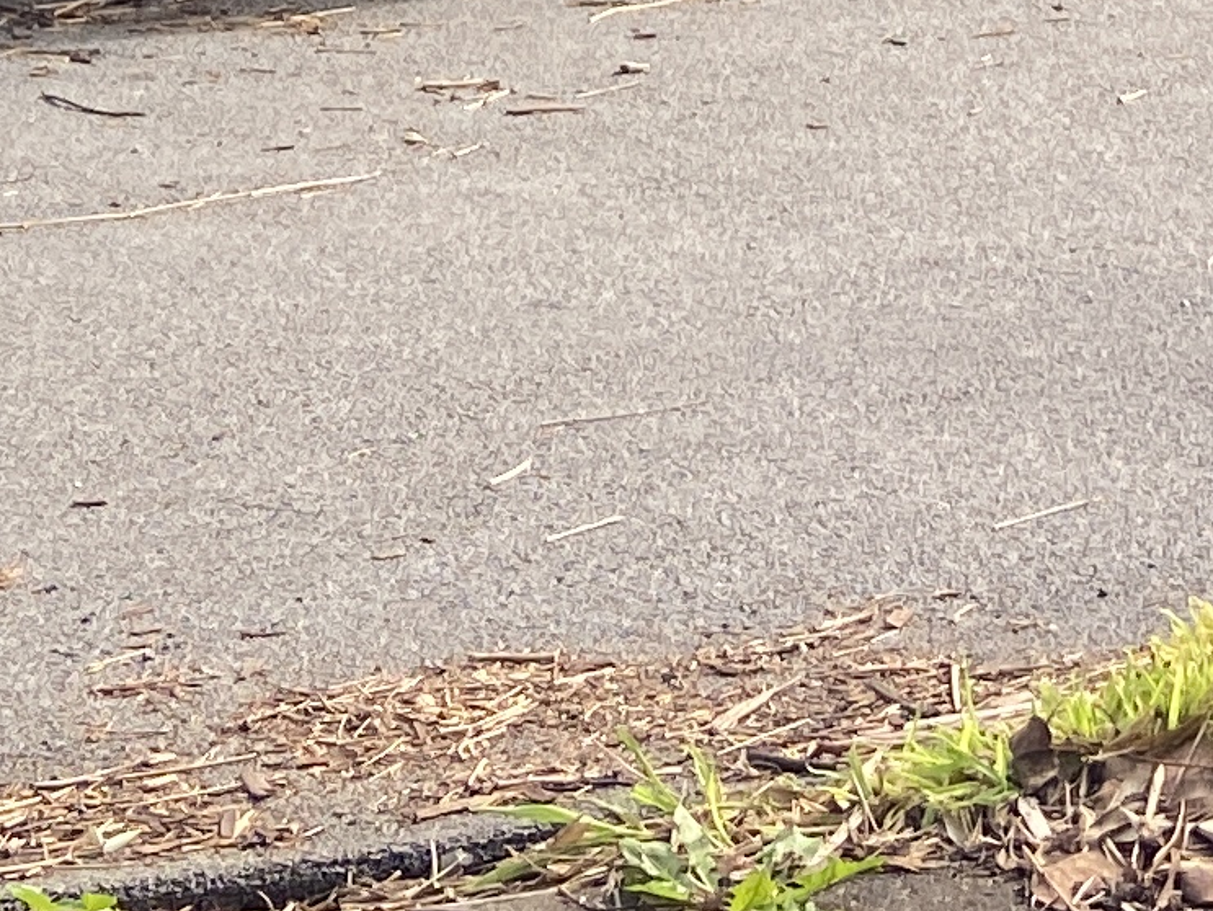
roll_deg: -1.6
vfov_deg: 9.5
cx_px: 1319
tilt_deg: +4.2
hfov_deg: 13.7
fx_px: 4943
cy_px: -1156
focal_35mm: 141
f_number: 1.8
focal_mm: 4.25
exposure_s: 1/491
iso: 32
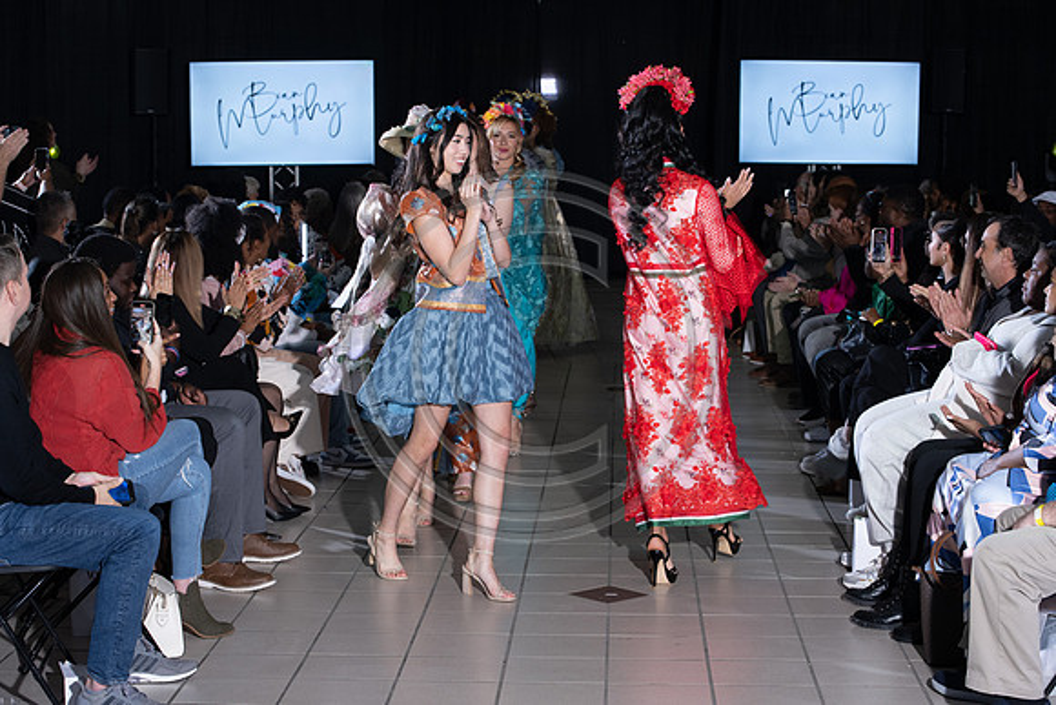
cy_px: 352
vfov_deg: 18.2
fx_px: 2200
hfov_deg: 27.0
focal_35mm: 75
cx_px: 528
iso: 1000
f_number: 6.3
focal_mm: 75
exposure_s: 1/160
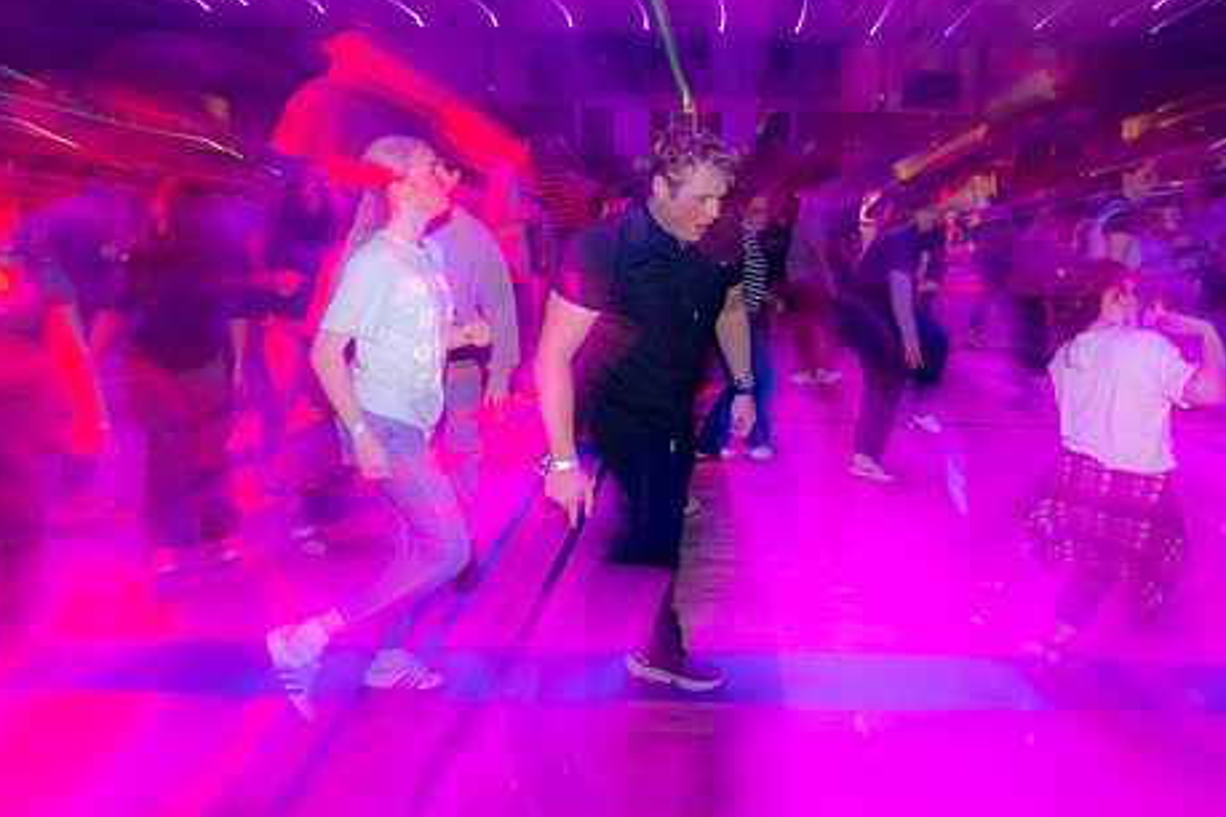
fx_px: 1669
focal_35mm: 49
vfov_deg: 27.4
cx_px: 732
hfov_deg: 40.2
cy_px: 275
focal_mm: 30
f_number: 5.6
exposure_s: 1/2.5
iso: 400
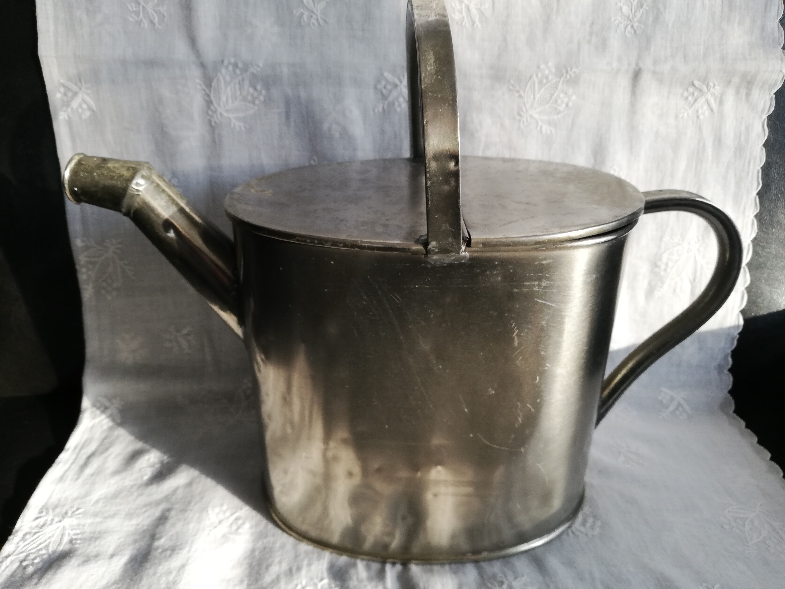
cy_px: 294
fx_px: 590
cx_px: 392
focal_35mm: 26
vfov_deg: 53.1
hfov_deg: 67.3
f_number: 2.2
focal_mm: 3.81
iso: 80
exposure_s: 1/100
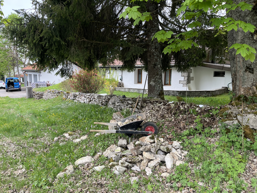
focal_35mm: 26
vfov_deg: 53.1
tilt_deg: -7.0
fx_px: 193
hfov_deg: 67.3
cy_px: 96
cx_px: 128
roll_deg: -0.7
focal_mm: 5.1
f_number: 1.6
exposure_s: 1/335
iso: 50
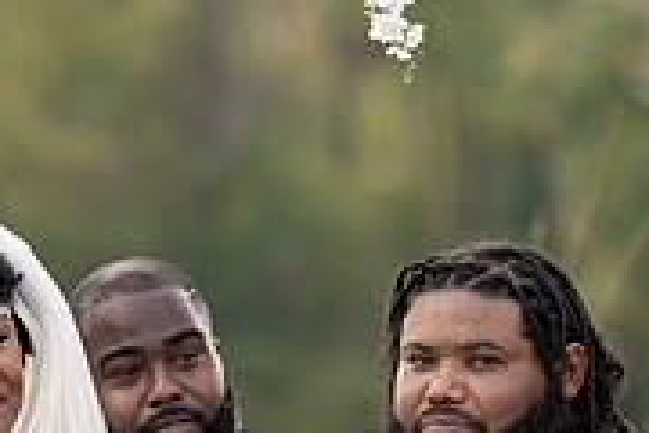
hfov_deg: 3.2
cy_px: 549
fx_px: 11609
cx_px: 371
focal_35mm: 644
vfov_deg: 2.1
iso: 100
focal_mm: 189
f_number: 4
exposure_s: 1/160
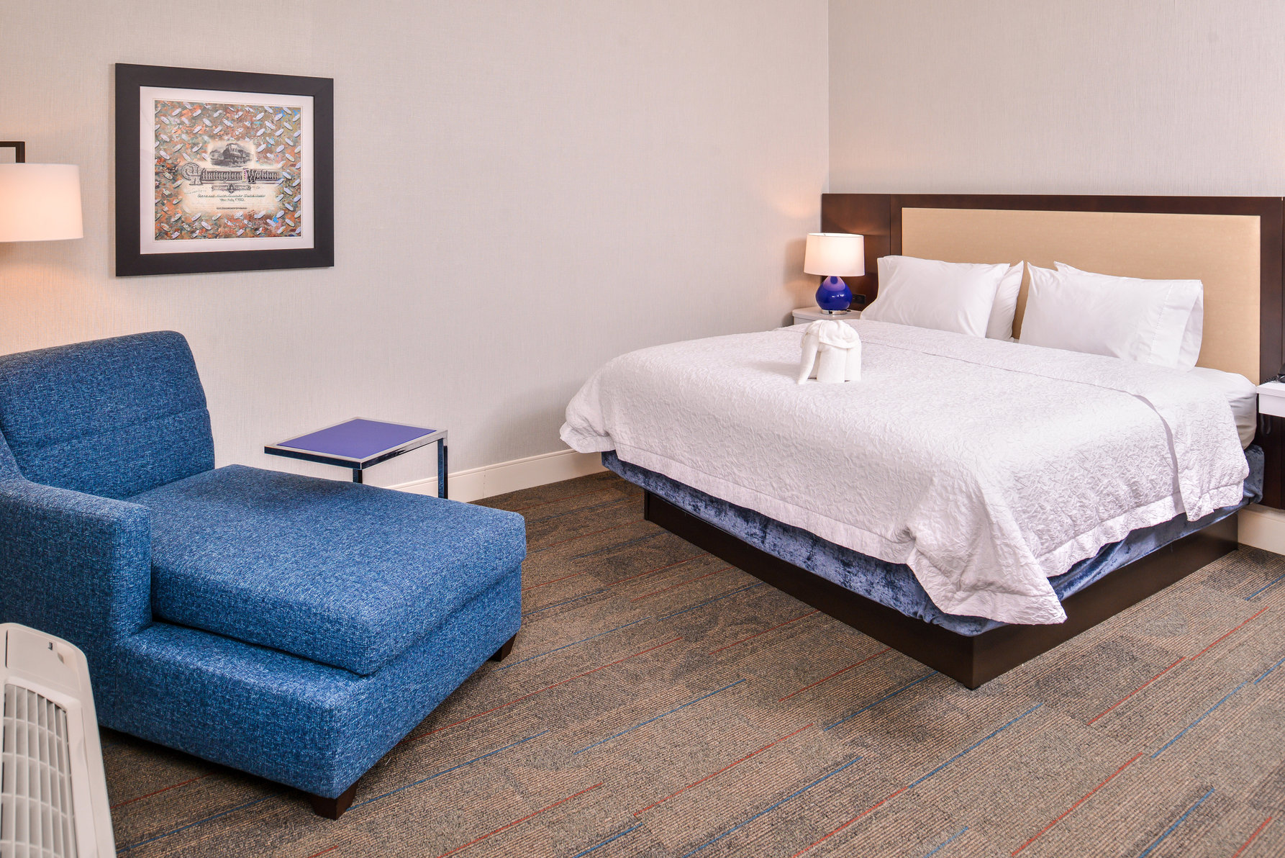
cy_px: 429
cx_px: 642
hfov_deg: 73.7
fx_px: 857
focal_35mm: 24
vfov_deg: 53.2
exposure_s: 1/125
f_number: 7.1
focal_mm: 24
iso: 400
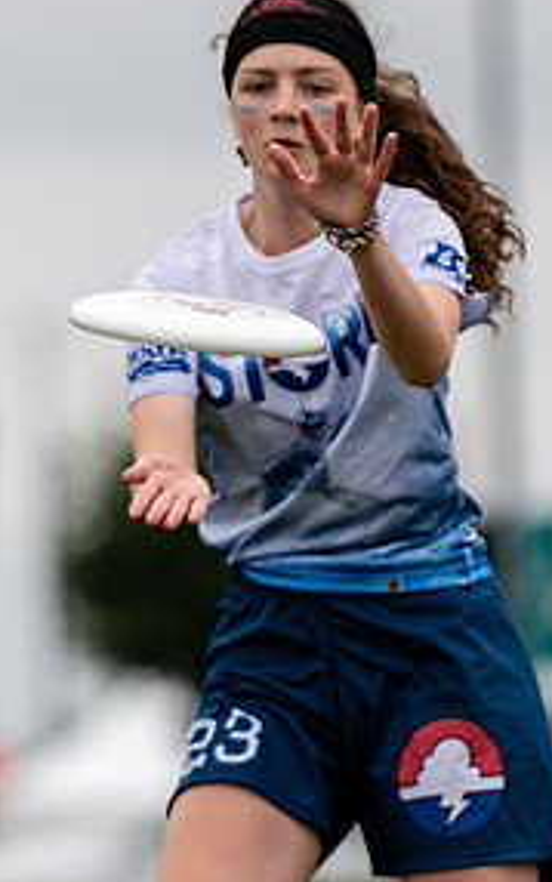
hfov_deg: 1.8
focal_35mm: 721
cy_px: 527
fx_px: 17337
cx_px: 456
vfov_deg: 2.9
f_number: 2.8
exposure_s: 1/1000
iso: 180
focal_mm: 200
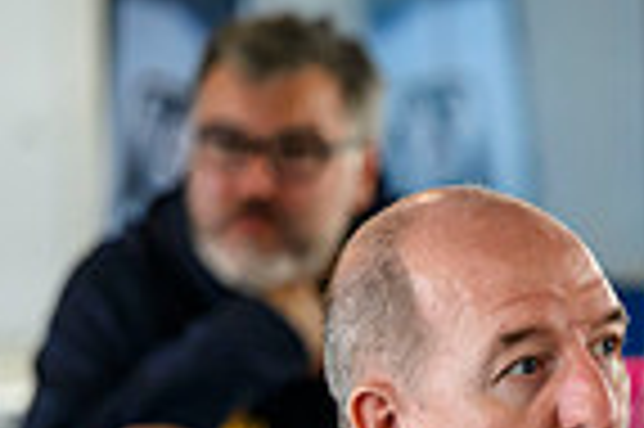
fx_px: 8362
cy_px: 610
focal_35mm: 468
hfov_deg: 4.4
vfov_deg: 2.9
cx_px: 1049
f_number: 3.2
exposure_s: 1/800
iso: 2500
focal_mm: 115
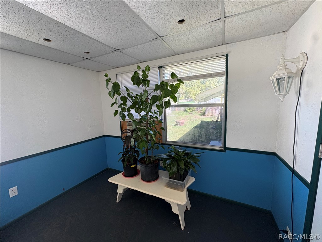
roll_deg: +2.4
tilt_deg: -9.2
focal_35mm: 14
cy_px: 121
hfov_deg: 102.1
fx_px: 130
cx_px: 161
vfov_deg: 85.7
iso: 64
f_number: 2.2
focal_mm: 2.22
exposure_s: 1/99
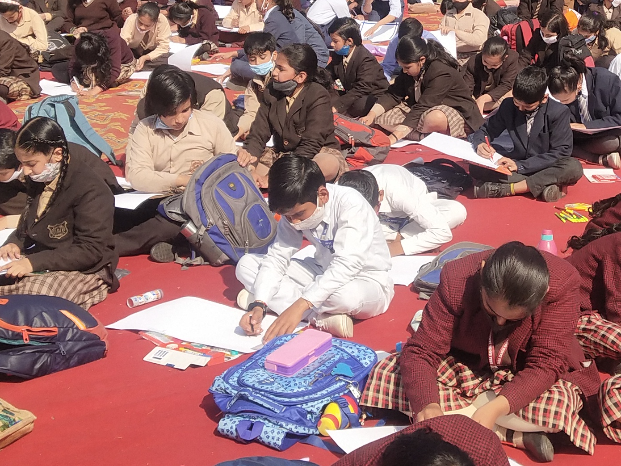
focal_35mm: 87
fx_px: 1561
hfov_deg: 22.4
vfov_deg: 16.8
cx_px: 427
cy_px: 89
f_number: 1.8
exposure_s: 1/2363
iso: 93
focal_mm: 3.95
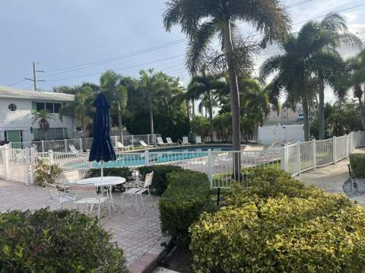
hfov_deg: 67.4
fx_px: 274
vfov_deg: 53.0
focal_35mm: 26
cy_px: 136
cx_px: 182
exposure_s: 1/2994
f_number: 1.5
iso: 50
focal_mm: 5.7
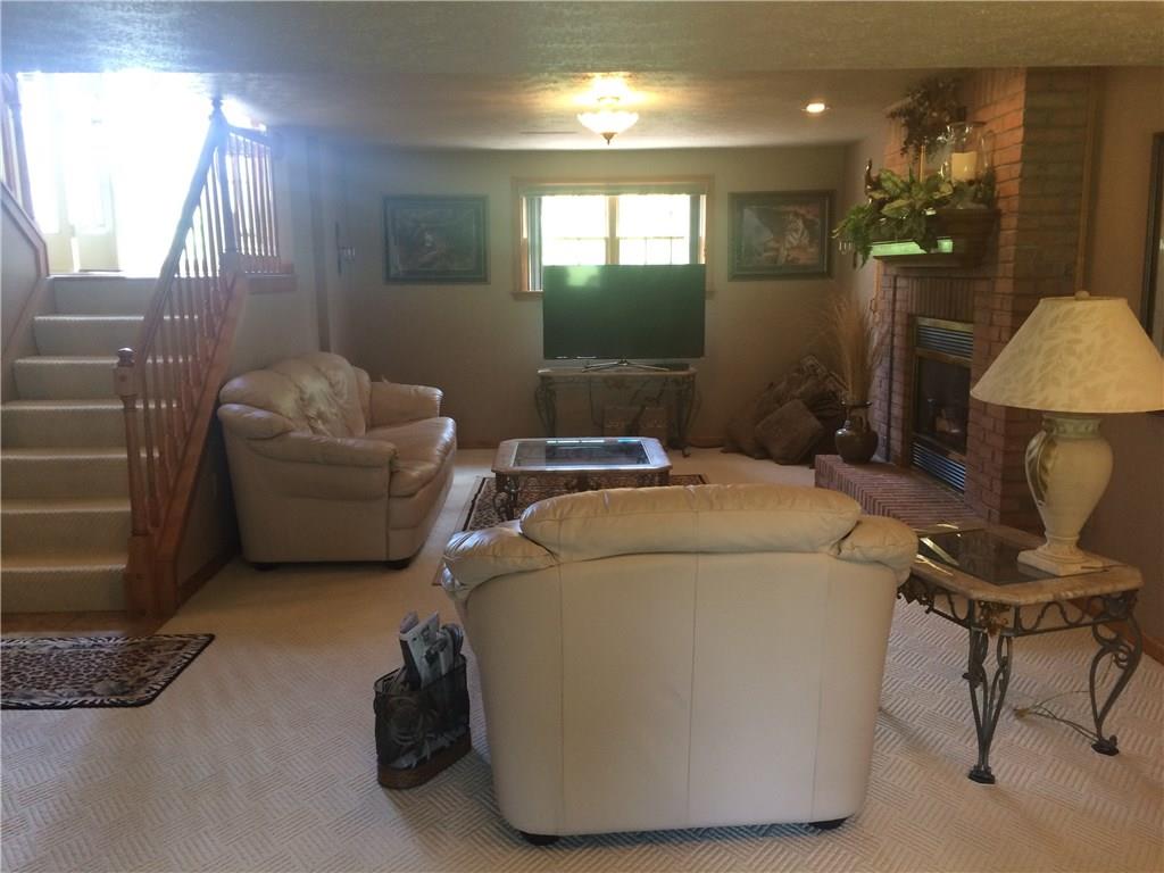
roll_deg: +1.0
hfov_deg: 61.7
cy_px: 436
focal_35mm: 29
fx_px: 975
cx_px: 582
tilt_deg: -8.0
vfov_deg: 48.2
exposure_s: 1/30
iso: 100
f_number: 2.2
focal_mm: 4.15
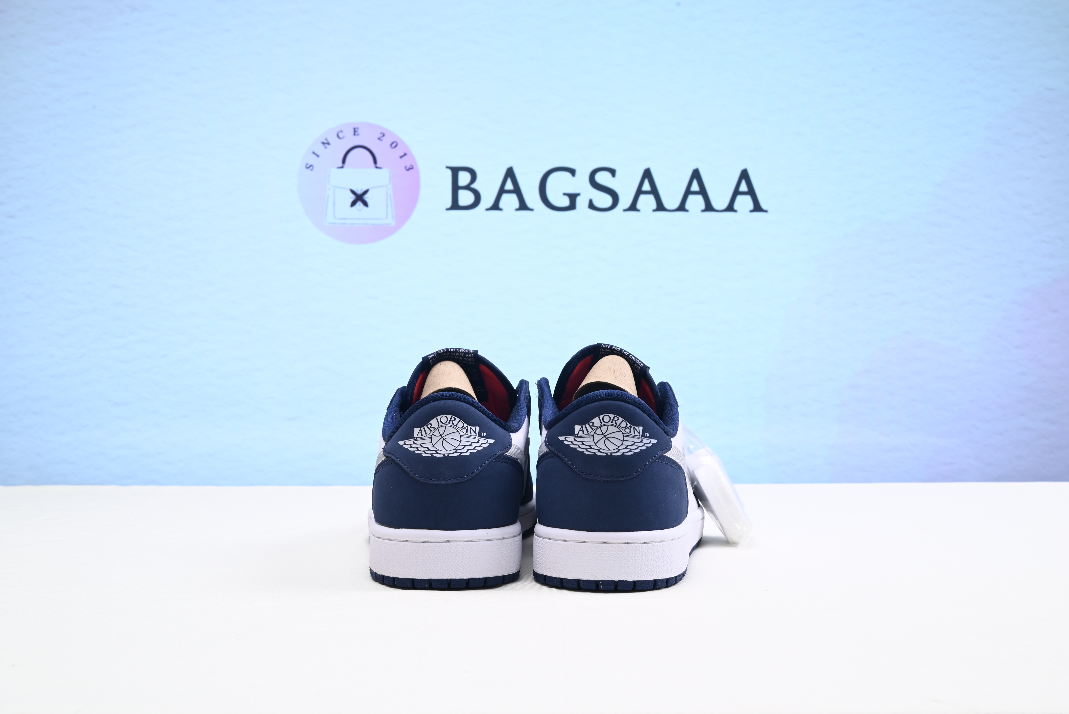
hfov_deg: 51.9
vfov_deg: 36.0
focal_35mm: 37
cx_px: 534
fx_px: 1099
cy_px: 357
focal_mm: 37
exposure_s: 1/2
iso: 100
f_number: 16
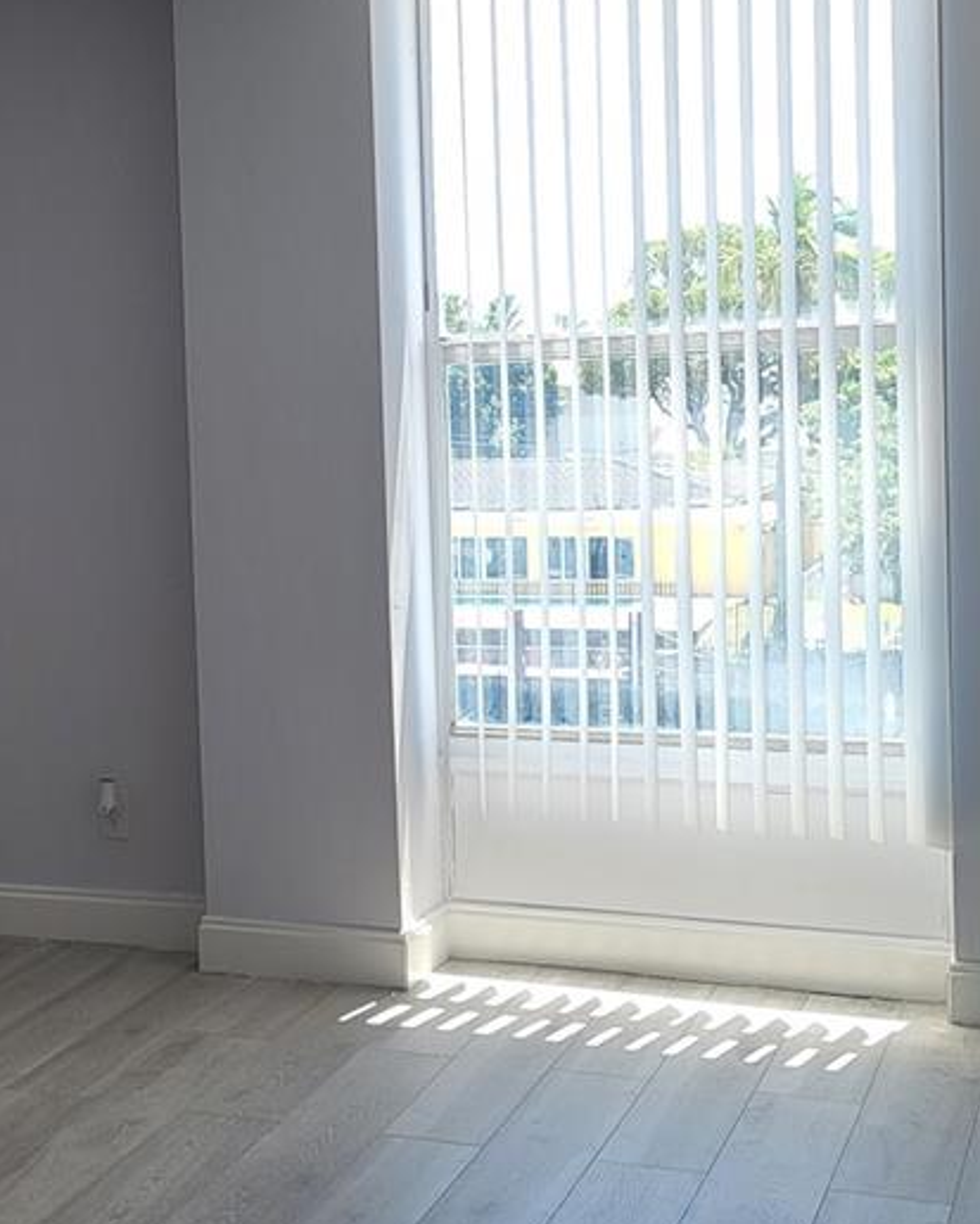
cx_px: 152
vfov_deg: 31.9
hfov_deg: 25.2
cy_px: 536
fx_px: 2138
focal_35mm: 59
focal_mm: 5.4
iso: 40
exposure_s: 1/383
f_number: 1.8
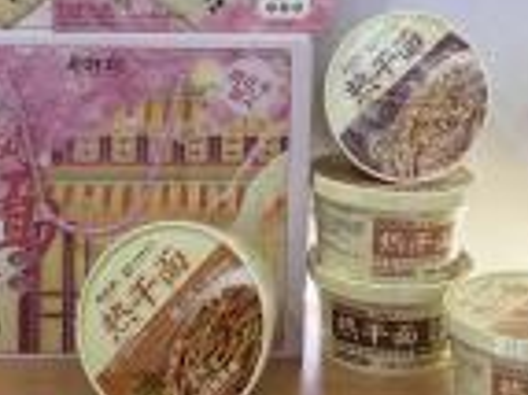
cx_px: 321
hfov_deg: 28.9
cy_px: -52
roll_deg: -2.4
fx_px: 1021
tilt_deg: -3.0
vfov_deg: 20.7
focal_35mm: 67
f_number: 1.78
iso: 80
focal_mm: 6.76
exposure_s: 1/200
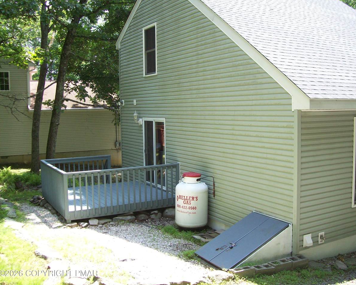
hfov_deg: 47.9
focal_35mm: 38
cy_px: 142
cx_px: 191
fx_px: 400
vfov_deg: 39.2
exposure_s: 1/166
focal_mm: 6
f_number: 2.7
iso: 80
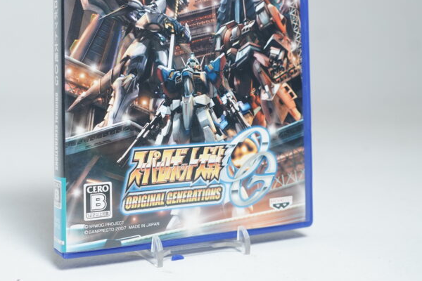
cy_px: 42
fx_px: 680
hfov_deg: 34.4
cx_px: 186
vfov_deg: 22.9
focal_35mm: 58
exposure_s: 1/30
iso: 800
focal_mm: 29
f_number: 5
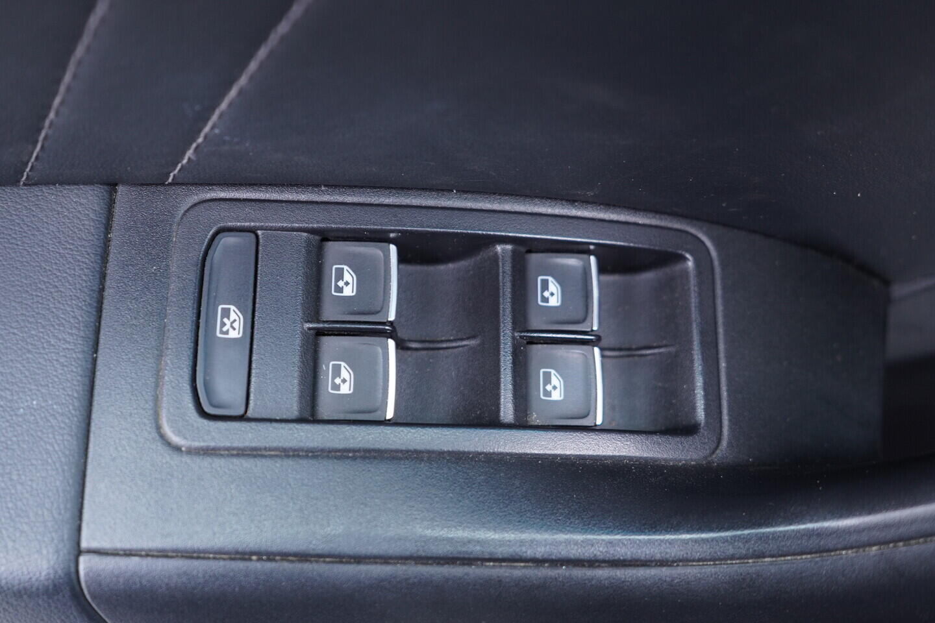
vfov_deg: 36.9
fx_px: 935
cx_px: 468
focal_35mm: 36
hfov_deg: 53.1
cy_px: 312
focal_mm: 24
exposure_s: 1/40
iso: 500
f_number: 2.8
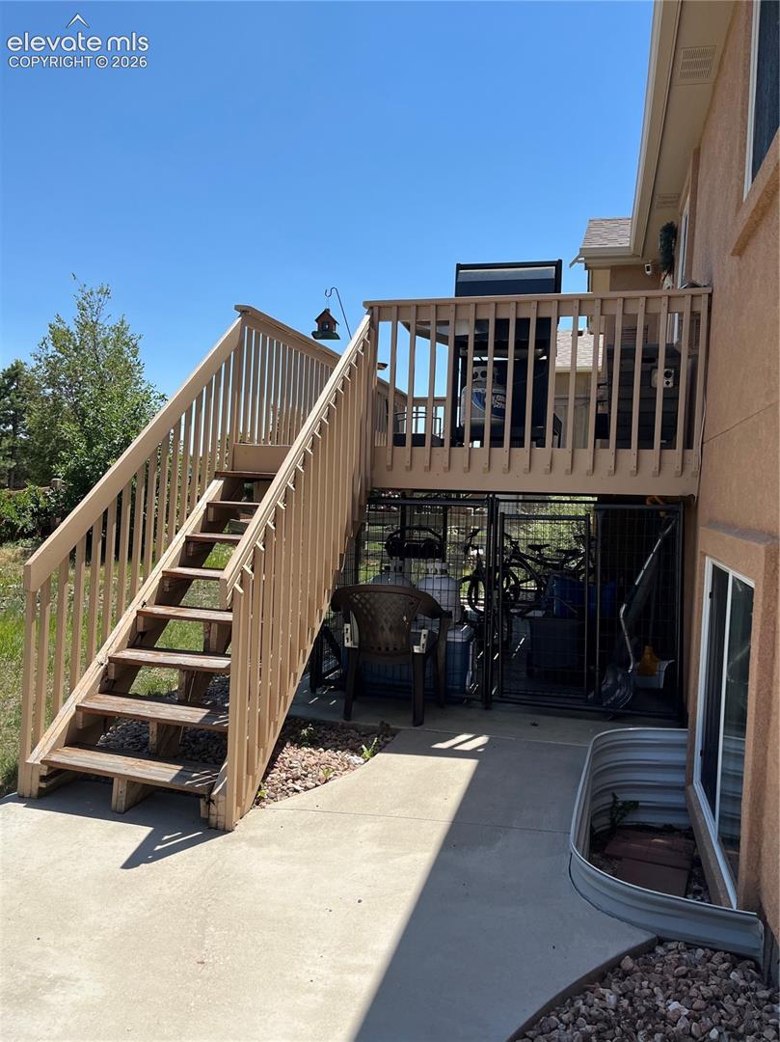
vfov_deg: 67.3
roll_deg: -1.0
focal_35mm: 26
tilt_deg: -2.6
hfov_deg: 53.0
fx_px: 782
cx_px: 390
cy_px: 521
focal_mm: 5.1
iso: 50
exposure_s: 1/2967
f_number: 1.6
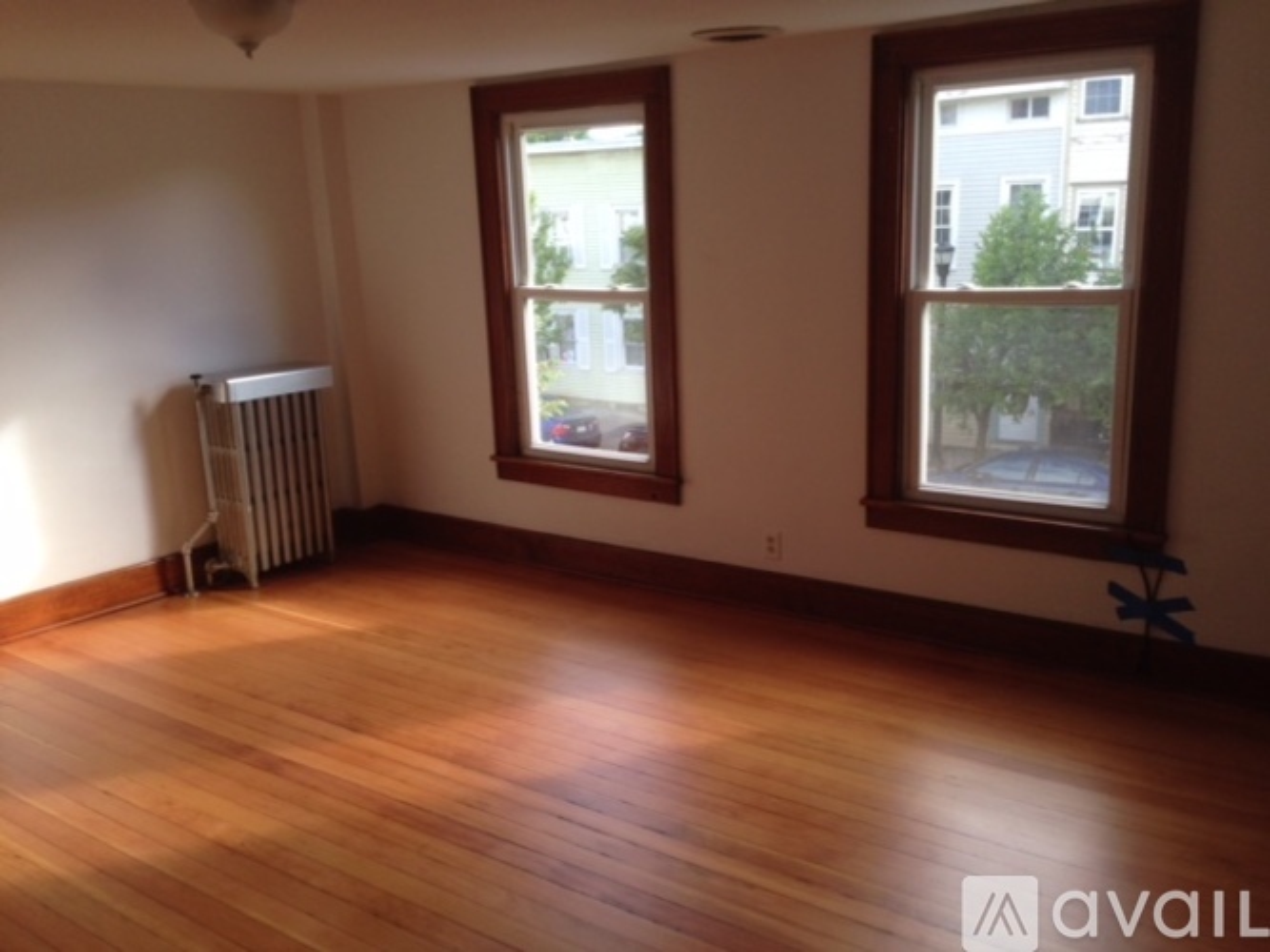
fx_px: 1210
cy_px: 476
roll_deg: +1.1
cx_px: 635
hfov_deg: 55.4
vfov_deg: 42.9
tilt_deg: -11.9
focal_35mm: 33
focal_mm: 4.12
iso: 50
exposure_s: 1/120
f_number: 2.4
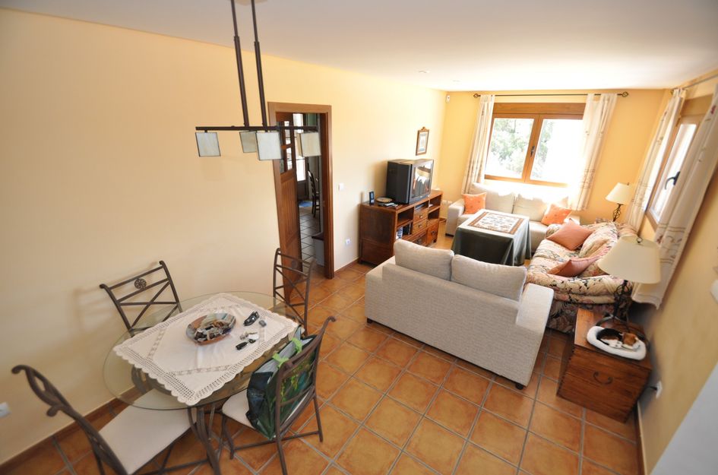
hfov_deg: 100.5
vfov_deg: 77.0
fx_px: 298
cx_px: 359
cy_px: 238
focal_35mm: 15
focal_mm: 10
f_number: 4
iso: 450
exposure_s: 1/60
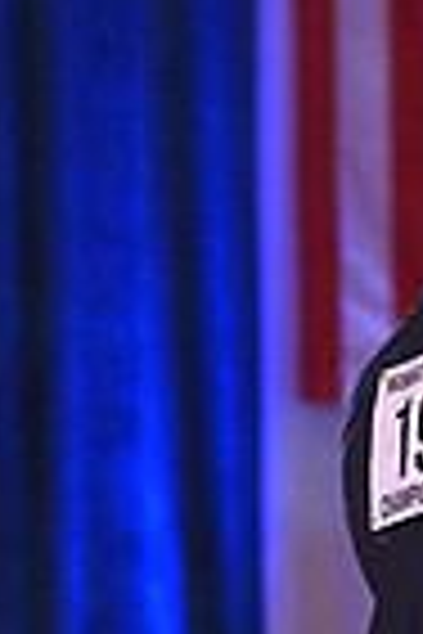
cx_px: 727
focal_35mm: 433
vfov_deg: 4.7
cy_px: 899
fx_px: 7631
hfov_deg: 3.2
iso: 2500
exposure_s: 1/320
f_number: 4.5
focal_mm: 105
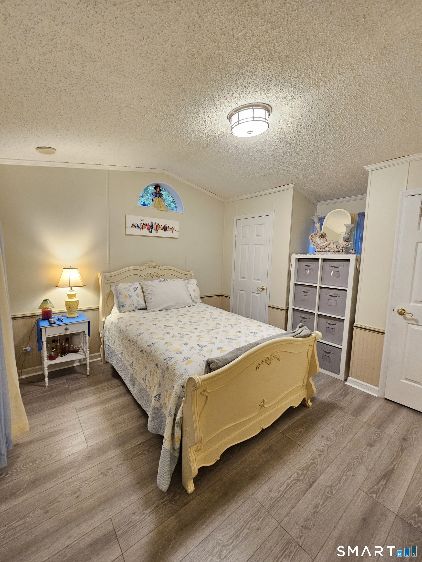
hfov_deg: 89.9
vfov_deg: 106.2
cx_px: 211
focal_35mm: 13
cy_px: 281
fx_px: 211
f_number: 2.2
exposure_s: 1/30
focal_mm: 2.2
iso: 400
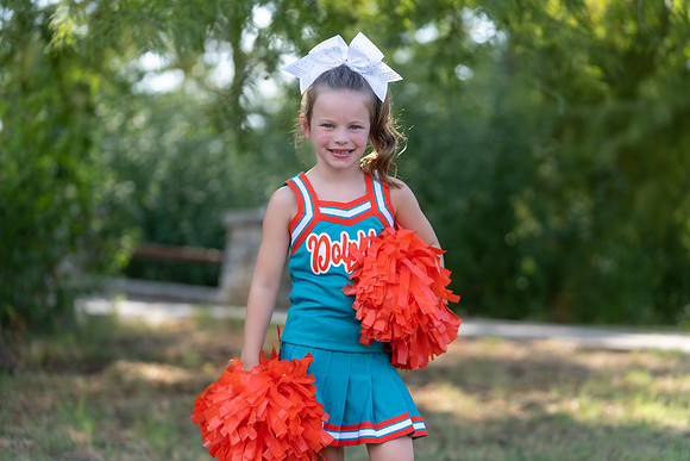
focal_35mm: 96
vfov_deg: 14.3
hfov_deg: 21.2
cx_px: 345
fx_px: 1840
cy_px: 230
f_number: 2.8
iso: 100
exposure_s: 1/400
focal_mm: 96
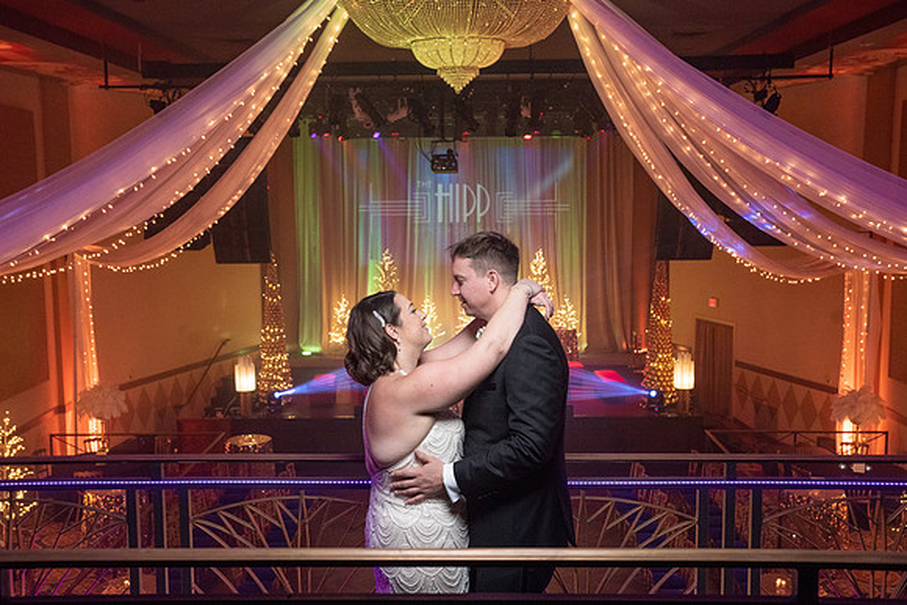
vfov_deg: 33.8
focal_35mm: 40
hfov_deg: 49.0
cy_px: 314
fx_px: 996
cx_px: 436
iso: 4000
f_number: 5.6
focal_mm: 38
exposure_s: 1/100
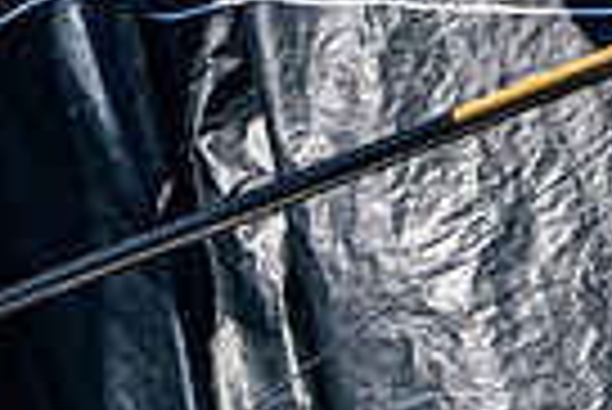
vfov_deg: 0.6
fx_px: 37099
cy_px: 714
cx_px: -176
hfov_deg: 0.9
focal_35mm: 2180
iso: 400
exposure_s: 1/2000
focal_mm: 340
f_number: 5.6
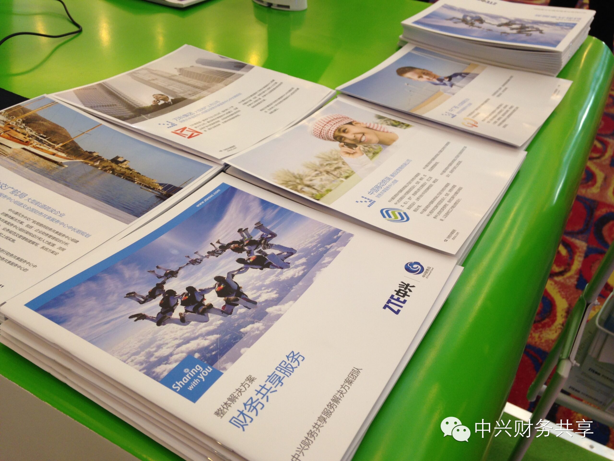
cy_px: 230
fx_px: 585
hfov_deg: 55.4
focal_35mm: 33
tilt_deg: -37.9
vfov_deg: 42.9
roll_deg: -3.0
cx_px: 307
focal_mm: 4.12
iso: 50
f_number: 2.4
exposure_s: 1/24
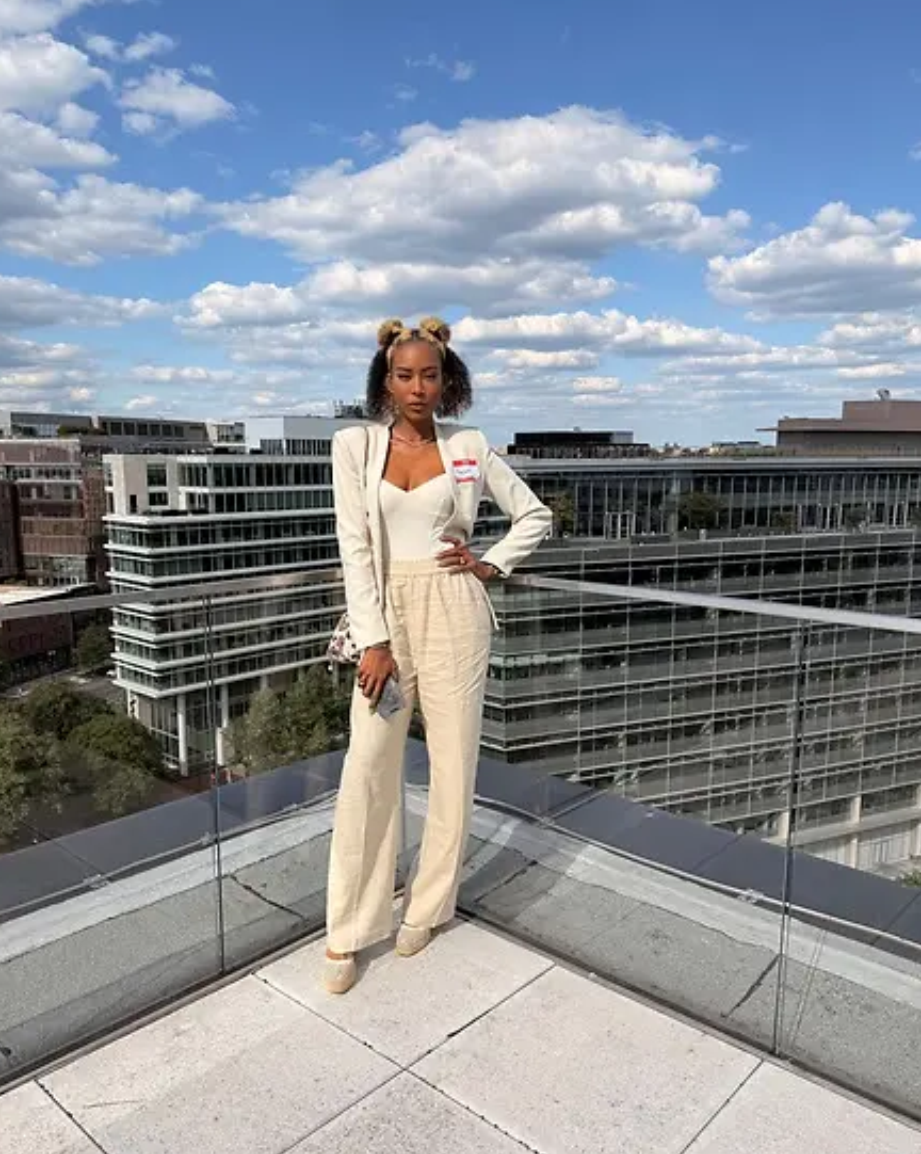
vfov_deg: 66.0
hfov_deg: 54.9
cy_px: 606
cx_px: 448
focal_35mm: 26
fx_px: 887
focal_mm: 6.76
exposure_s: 1/7353
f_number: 1.78
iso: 80
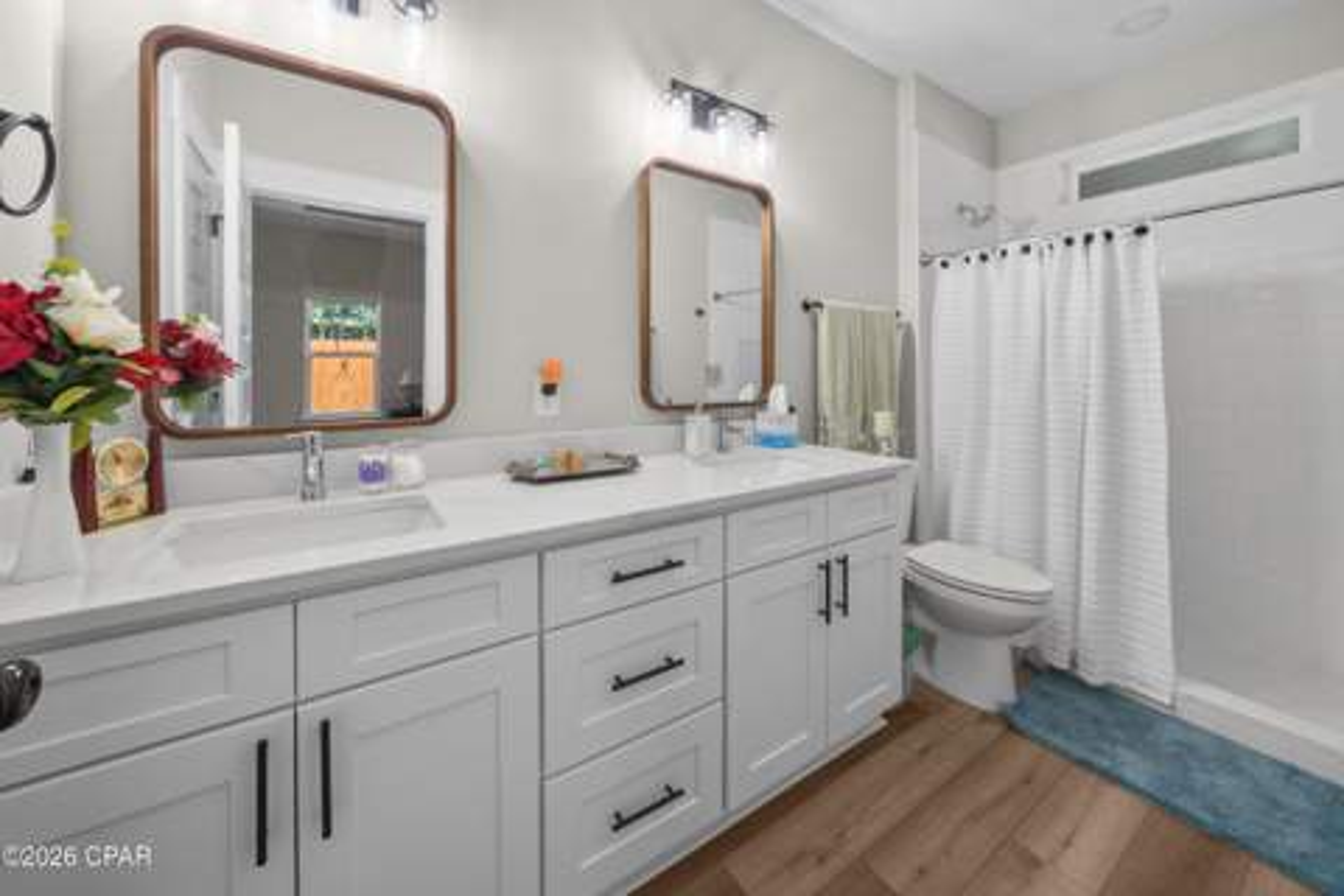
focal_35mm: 12
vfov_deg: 90.0
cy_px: 448
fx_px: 448
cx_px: 672
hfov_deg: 112.6
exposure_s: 1/25
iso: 1250
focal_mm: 12
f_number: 7.1
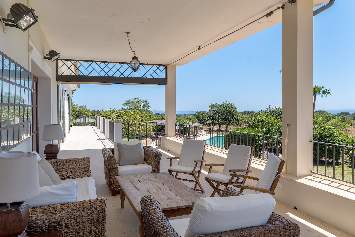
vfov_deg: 51.3
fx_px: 247
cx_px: 178
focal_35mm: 25
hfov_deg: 71.5
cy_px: 118
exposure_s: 1/550
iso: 160
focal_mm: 16.6
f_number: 8
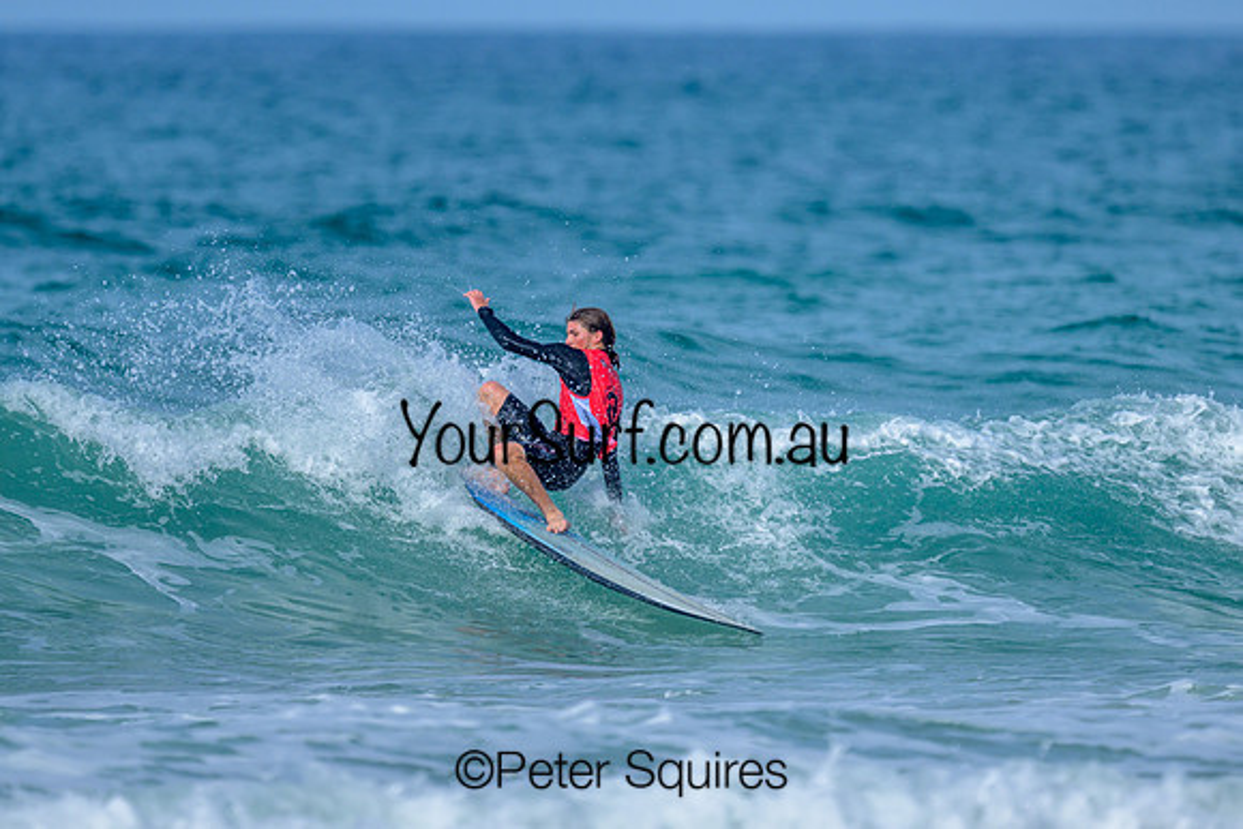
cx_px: 555
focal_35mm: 1100
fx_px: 37987
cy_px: 264
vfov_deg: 1.3
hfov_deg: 1.9
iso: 220
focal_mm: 800
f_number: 6.3
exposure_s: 1/2000
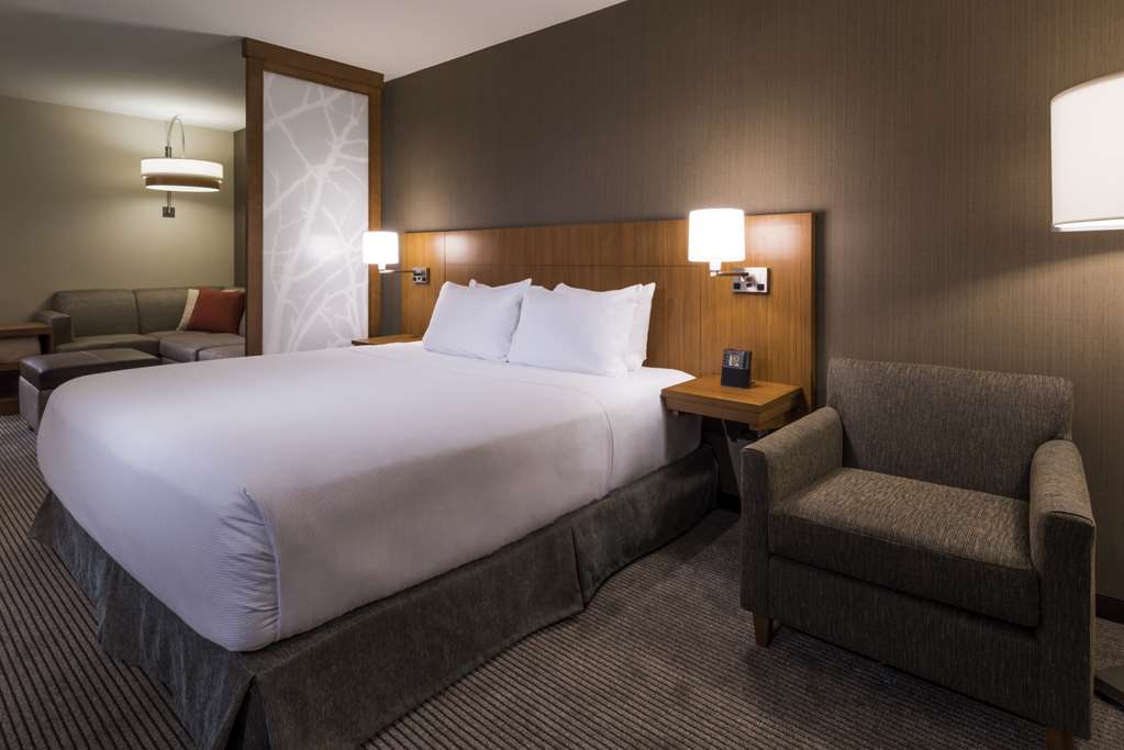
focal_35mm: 19
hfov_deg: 86.9
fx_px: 593
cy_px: 375
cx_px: 562
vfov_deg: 64.6
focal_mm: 19
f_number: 25
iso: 100
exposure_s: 4
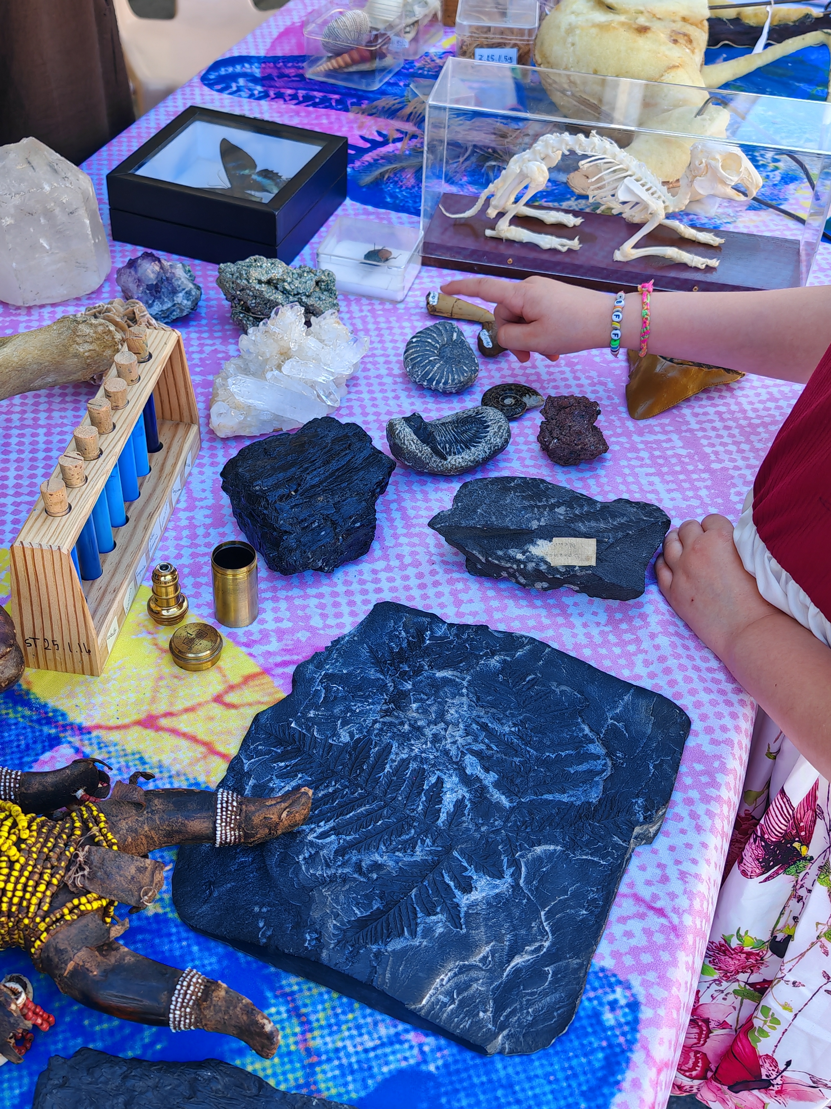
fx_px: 1376
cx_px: 416
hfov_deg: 33.6
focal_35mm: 43
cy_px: 554
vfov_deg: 43.9
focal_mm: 7.62
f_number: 1.6
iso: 50
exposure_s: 1/240
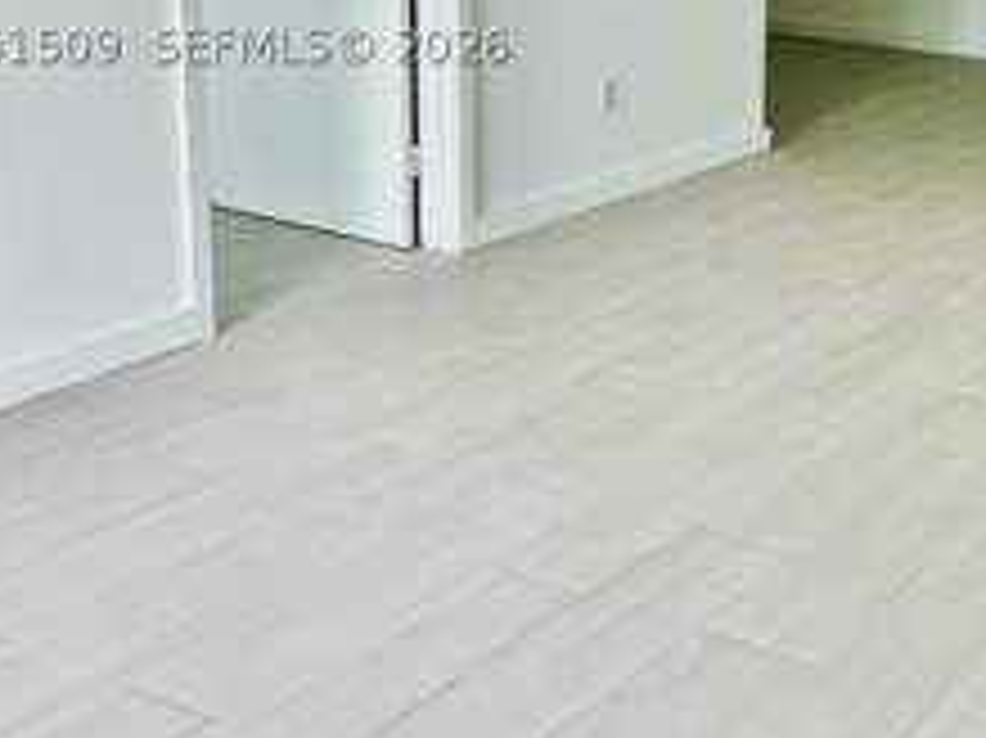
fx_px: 1623
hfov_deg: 31.9
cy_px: 45
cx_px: 923
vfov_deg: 24.7
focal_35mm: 57
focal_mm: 5.7
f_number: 1.5
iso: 50
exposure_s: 1/502
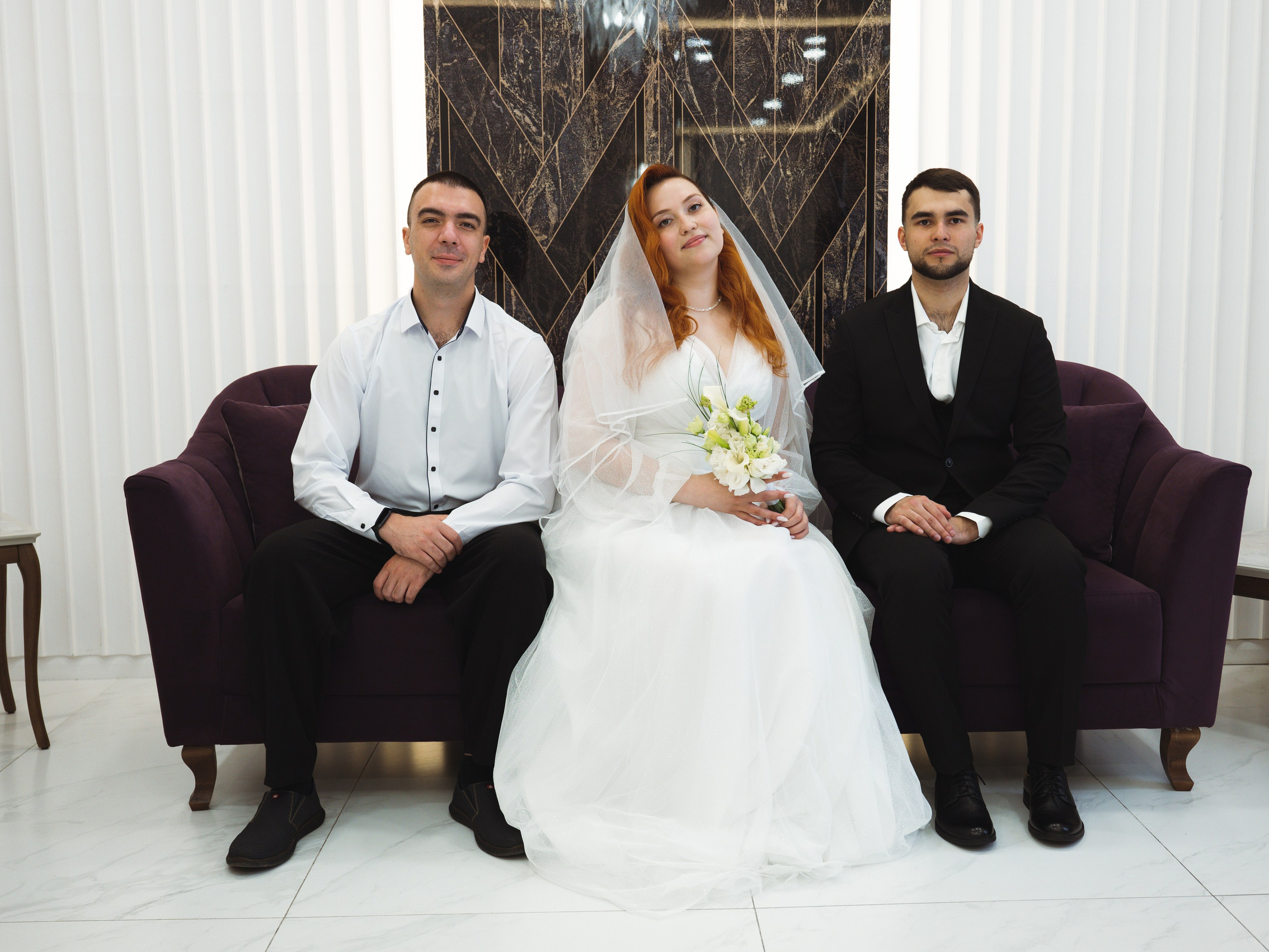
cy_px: 479
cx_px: 677
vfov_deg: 36.8
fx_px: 1430
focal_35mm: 39
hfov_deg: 47.8
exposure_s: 1/250
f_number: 3.5
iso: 400
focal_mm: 34
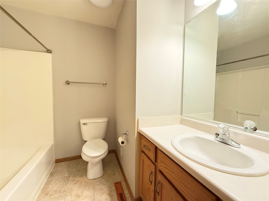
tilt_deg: -2.9
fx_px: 109
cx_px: 134
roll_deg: +0.2
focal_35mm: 14
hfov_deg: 102.1
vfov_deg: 85.7
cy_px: 100
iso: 500
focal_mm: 2.22
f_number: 2.2
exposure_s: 1/60
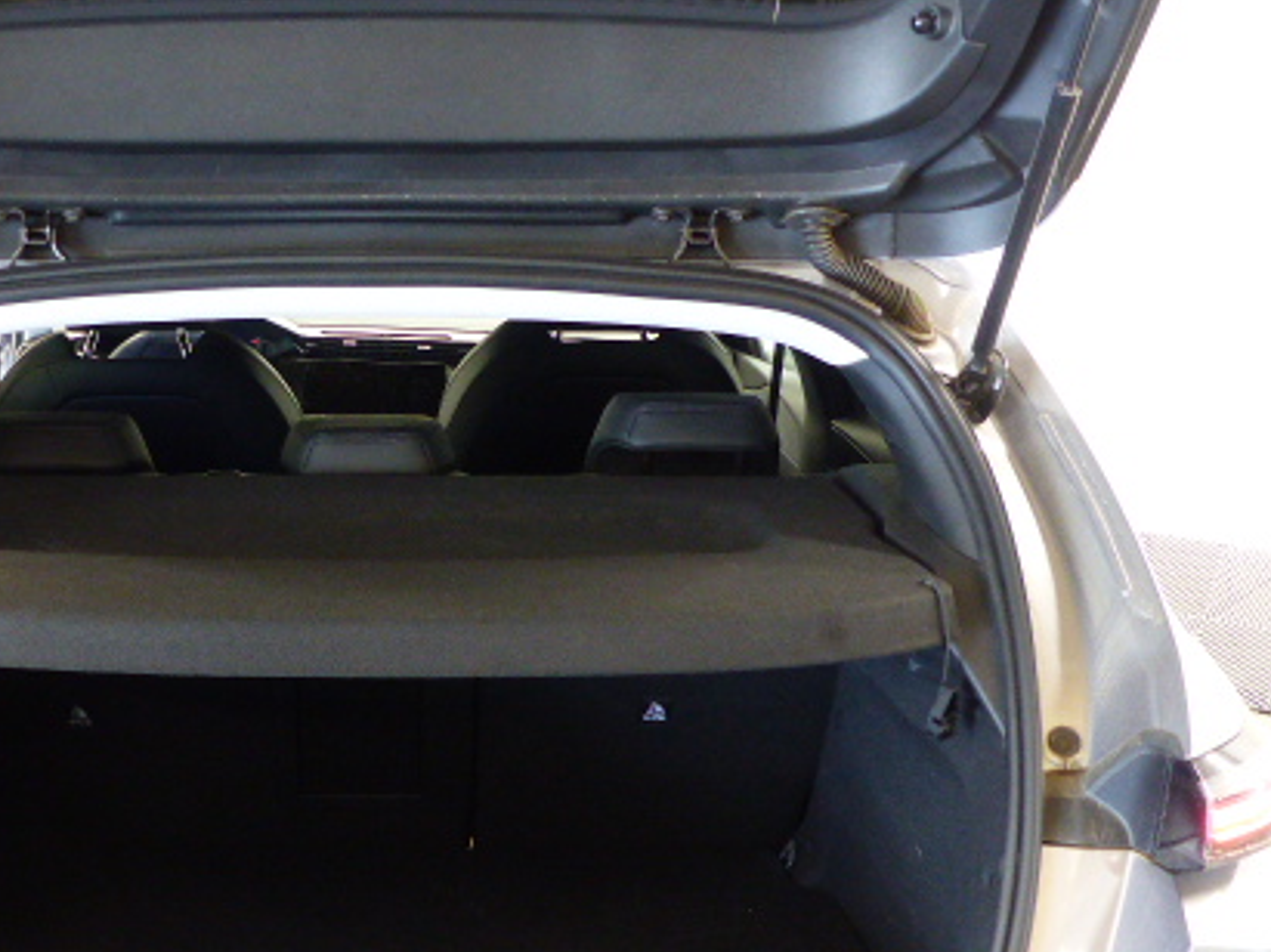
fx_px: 1945
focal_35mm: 53
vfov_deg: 27.4
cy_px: 631
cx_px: 346
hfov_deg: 35.5
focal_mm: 6
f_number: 2.8
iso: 400
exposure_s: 1/13
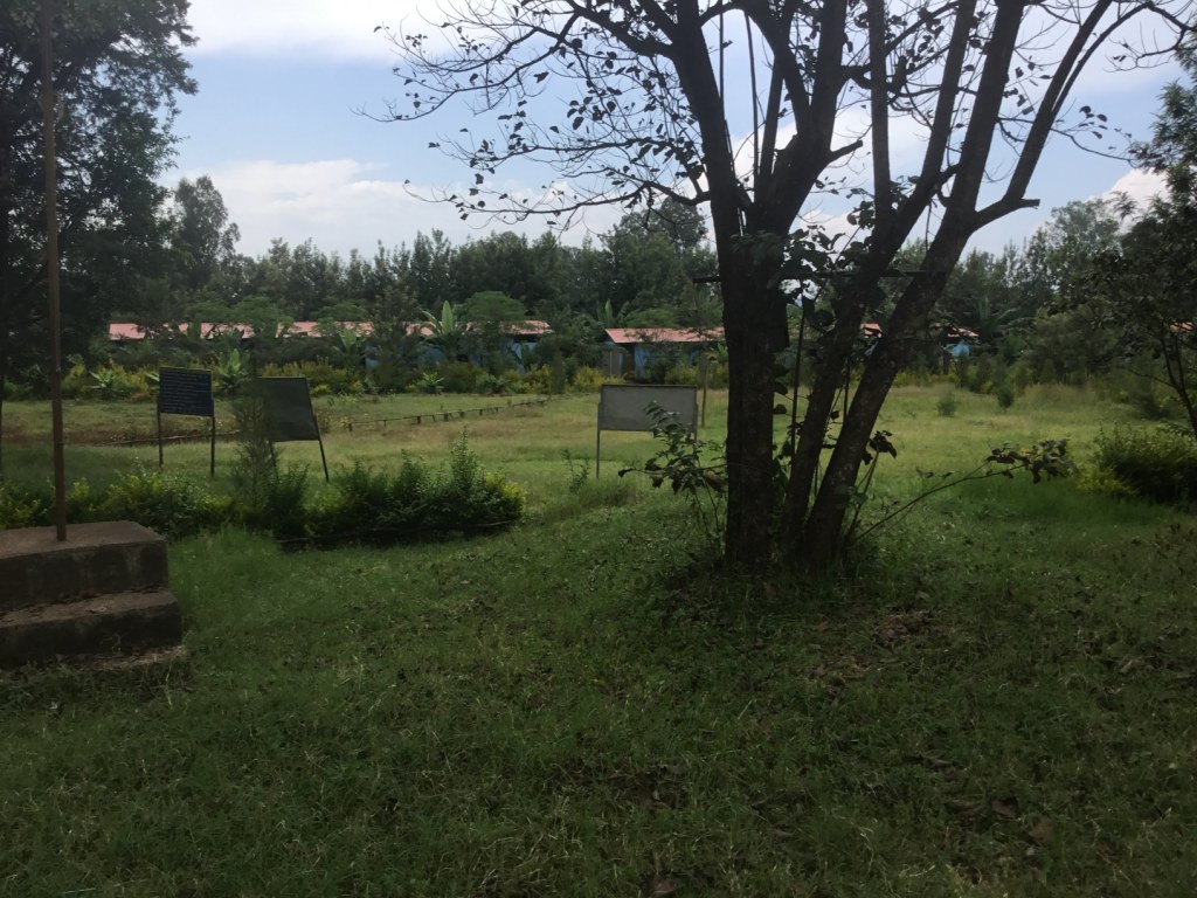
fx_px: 1072
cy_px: 449
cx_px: 598
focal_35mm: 31
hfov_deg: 58.4
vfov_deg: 45.4
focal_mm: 3.3
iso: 25
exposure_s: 1/646
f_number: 2.4
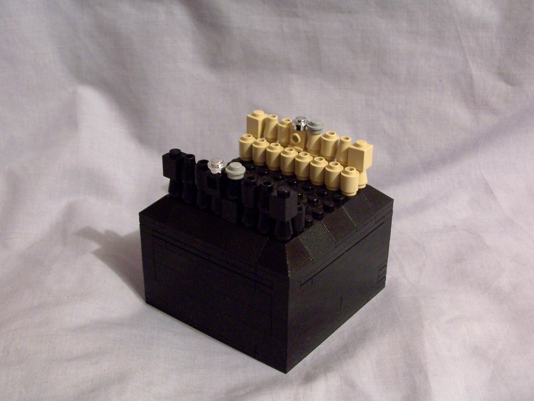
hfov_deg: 38.2
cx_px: 267
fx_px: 771
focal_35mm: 50
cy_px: 200
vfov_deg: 29.1
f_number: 3.4
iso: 140
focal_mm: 8.6
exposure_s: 1/8
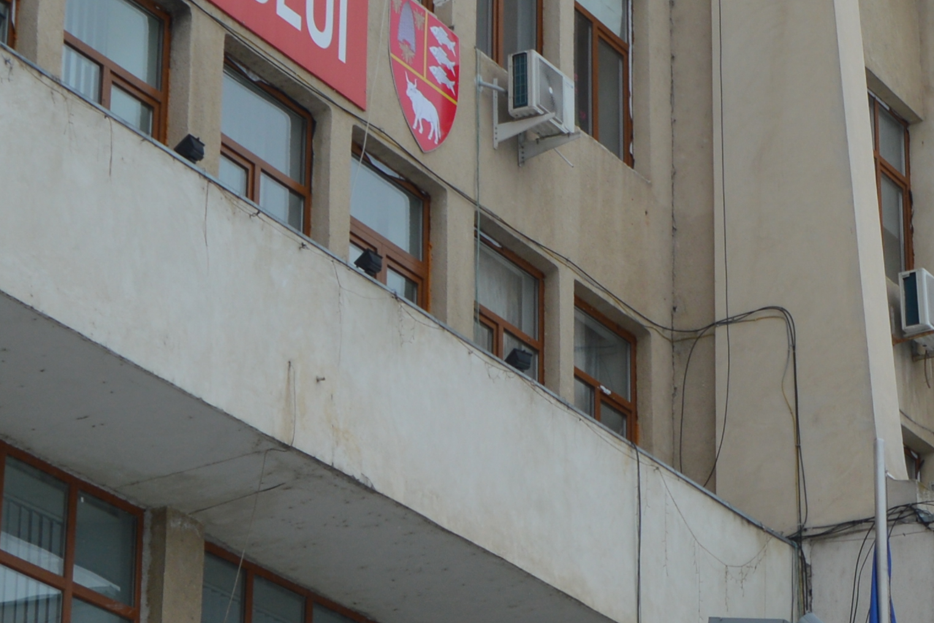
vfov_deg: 9.7
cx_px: 1092
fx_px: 3684
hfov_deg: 14.1
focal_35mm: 142
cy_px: 267
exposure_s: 1/250
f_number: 8
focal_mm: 24
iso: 100
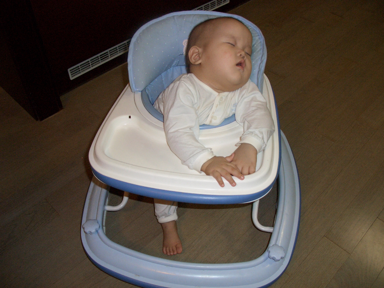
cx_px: 192
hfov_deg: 55.4
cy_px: 144
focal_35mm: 33
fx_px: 366
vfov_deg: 42.9
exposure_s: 1/60
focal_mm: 7.1
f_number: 2.8
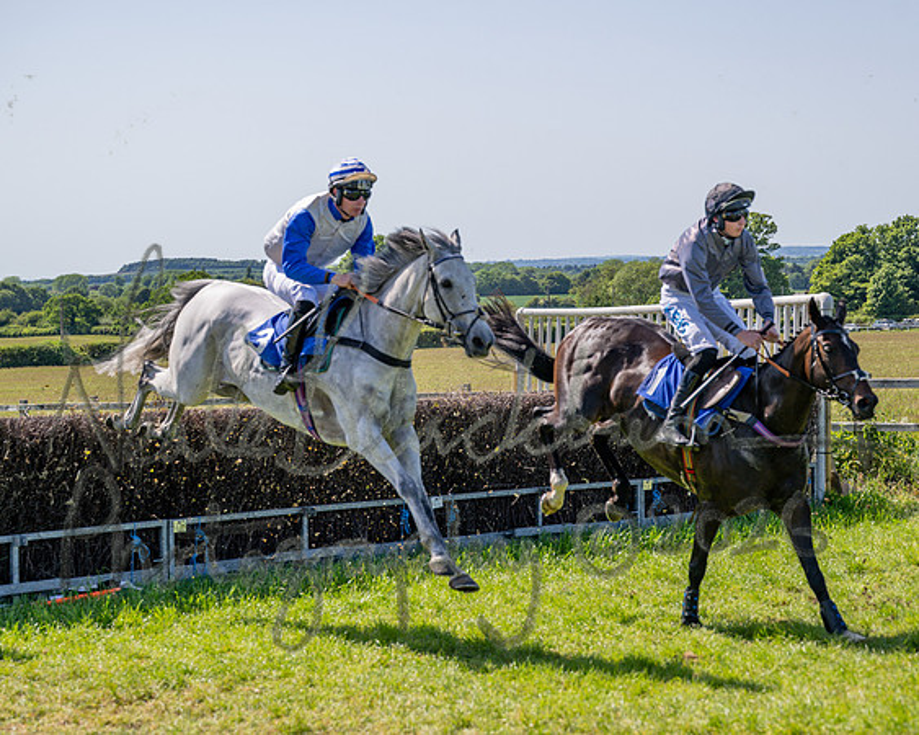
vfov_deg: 19.4
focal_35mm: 79
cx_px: 460
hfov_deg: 24.2
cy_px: 367
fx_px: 2145
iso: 200
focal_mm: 70
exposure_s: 1/2000
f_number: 4
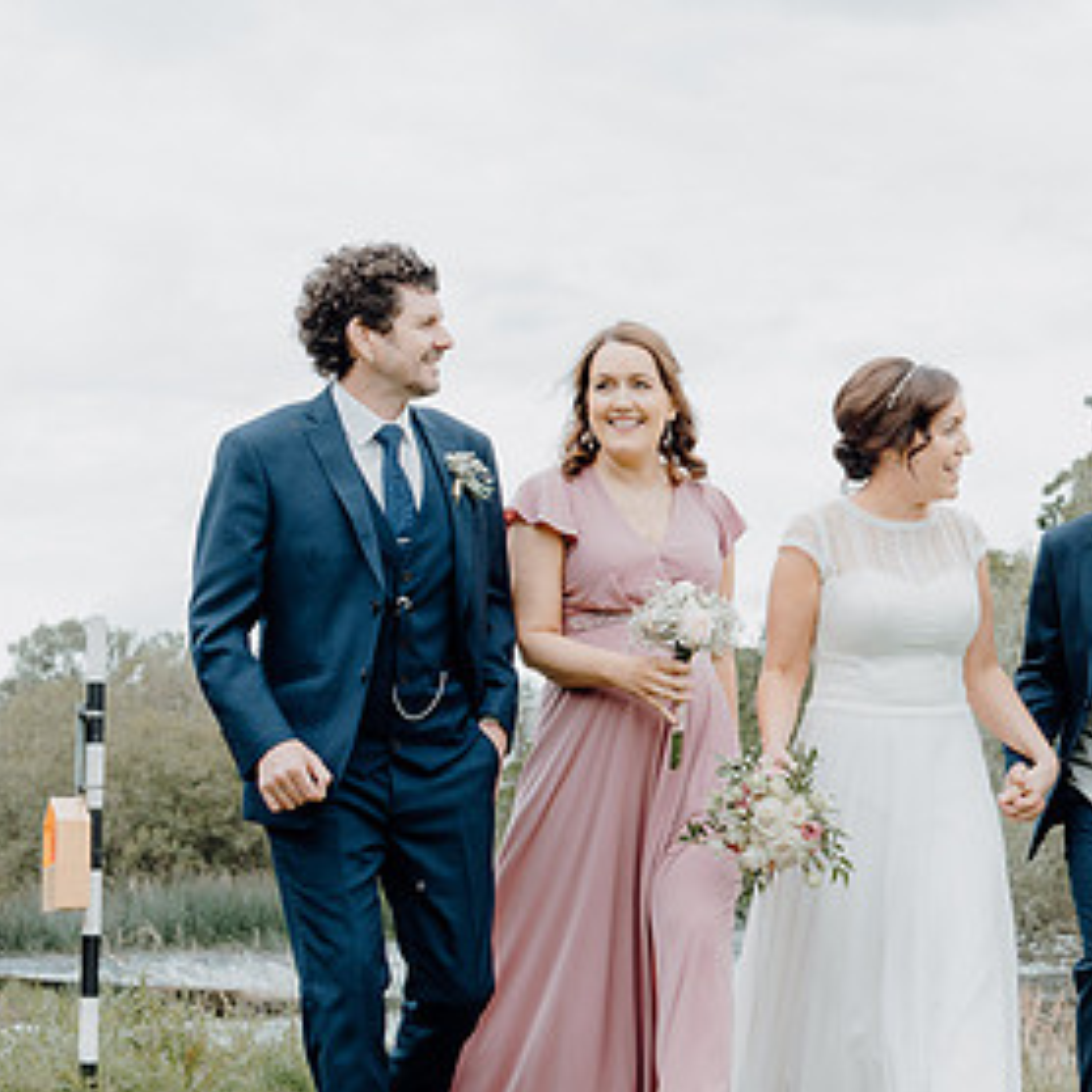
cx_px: 1100
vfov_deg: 20.4
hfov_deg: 19.8
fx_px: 3034
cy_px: 662
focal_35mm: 85
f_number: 5
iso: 125
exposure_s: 1/200
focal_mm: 48
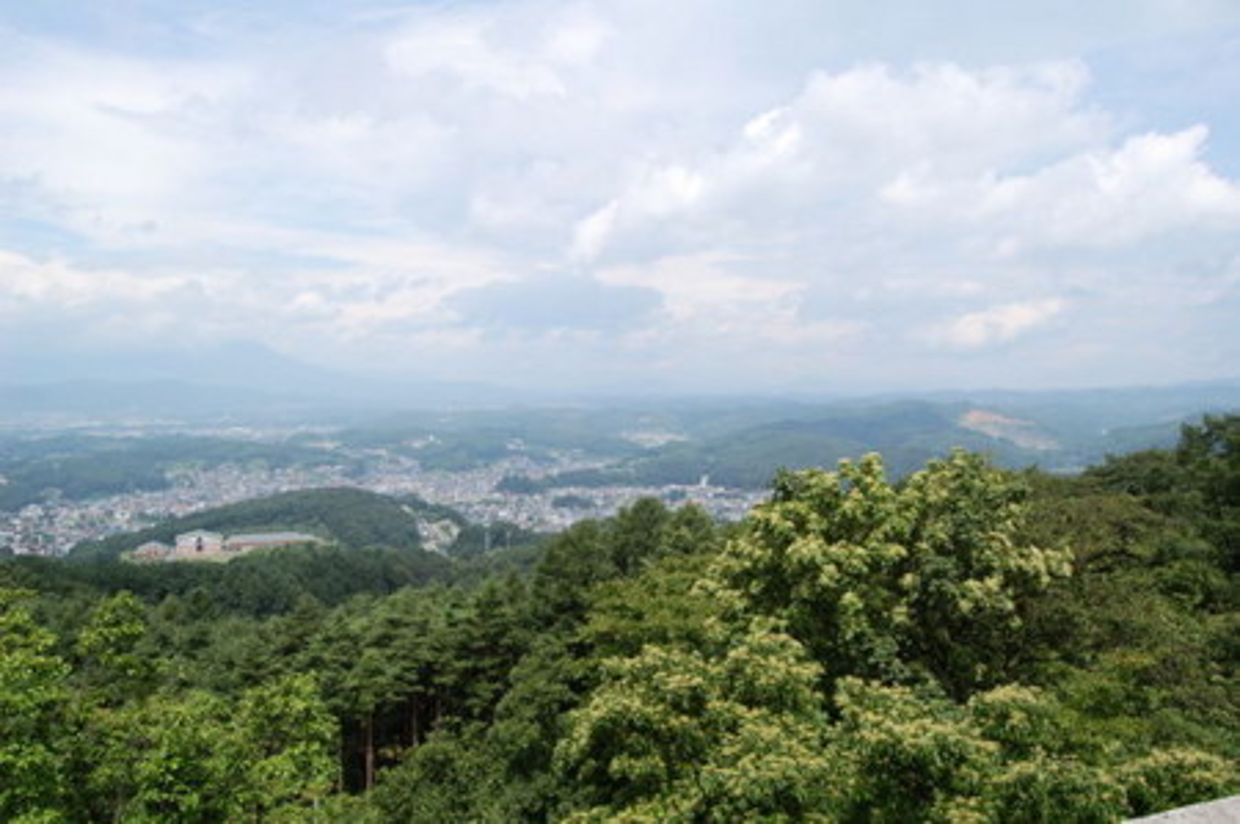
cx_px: 620
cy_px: 412
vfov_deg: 47.8
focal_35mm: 27
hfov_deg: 67.4
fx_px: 929
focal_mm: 18
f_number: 10
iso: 200
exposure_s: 1/320
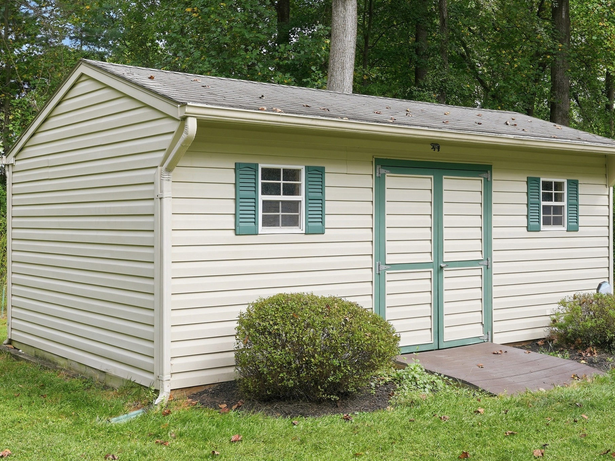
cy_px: 211
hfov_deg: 41.2
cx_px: 326
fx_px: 817
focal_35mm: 46
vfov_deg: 31.5
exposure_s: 1/125
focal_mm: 35
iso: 100
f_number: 8
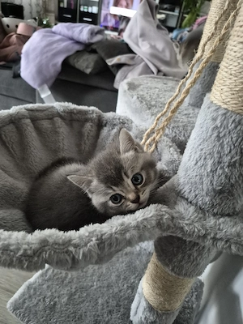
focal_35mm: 23
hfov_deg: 58.9
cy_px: 162
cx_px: 122
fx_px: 215
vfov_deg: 73.9
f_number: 1.8
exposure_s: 1/100
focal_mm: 5.4
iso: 1600
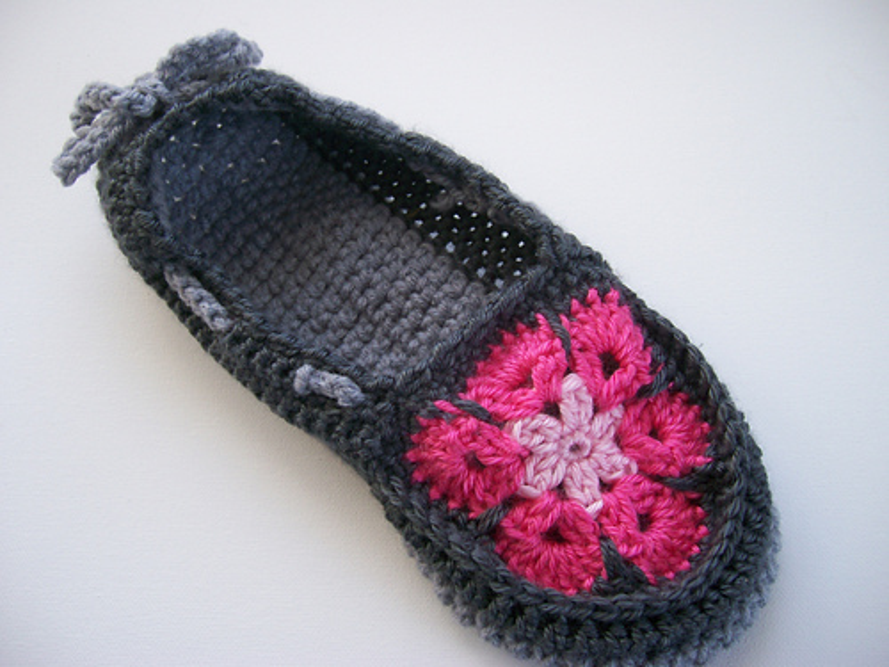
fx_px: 899
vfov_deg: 40.7
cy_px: 334
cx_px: 444
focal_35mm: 35
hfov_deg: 52.6
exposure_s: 1/36
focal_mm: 5.8
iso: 80
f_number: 2.8
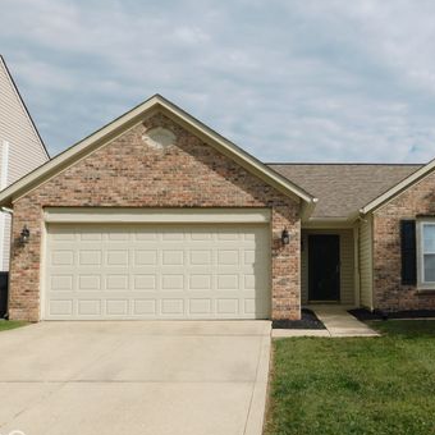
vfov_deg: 42.8
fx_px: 554
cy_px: 232
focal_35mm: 39
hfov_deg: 42.1
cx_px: 298
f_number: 6.4
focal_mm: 5.3
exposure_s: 1/640
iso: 125
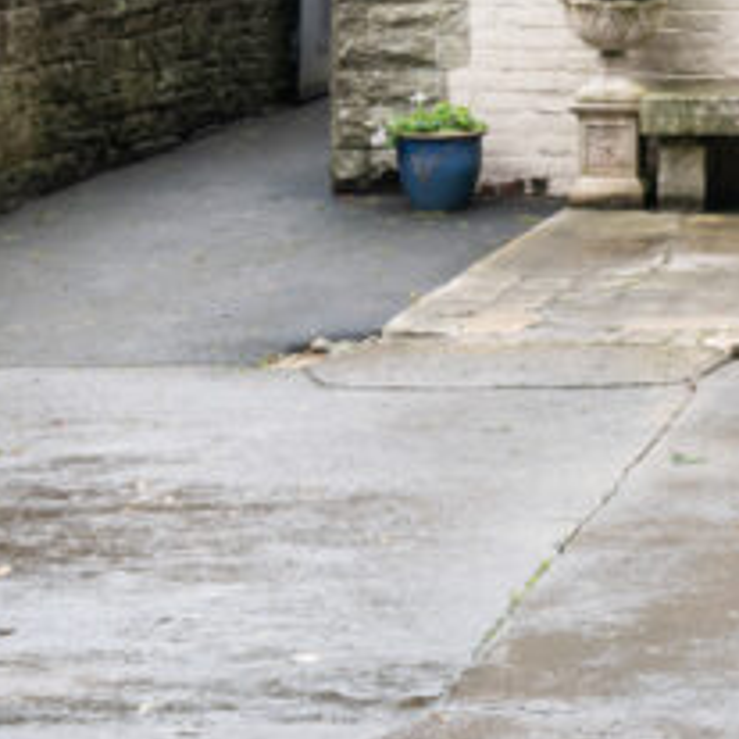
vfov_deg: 13.3
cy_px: -95
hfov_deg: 12.9
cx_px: 1125
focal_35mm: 128
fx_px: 3092
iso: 200
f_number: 8
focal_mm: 30
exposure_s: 1/40
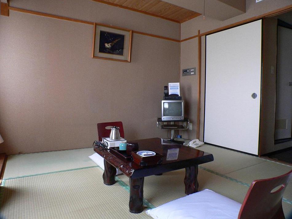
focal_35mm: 36
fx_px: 304
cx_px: 146
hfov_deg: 51.4
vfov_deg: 39.6
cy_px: 110
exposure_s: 1/40
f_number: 2.8
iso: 200
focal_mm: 6
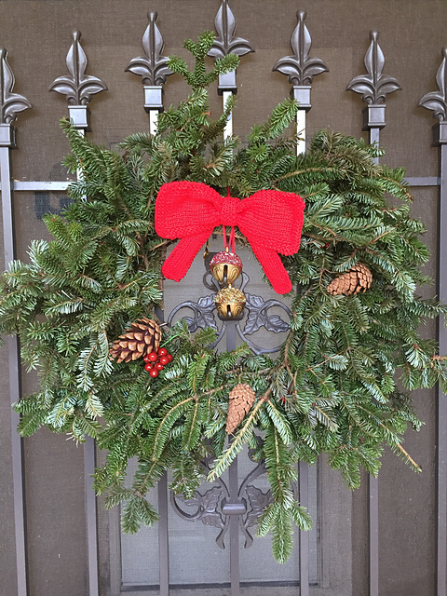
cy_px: 298
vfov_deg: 61.7
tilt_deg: -2.9
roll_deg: +1.0
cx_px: 224
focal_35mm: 29
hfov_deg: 48.2
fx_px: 499
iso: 50
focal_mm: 4.15
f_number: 2.2
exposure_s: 1/30
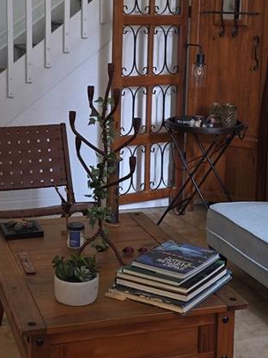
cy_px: 113
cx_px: 110
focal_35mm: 68
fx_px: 703
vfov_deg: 28.4
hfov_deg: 21.6
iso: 100
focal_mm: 6.3
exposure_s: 1/30
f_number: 1.7
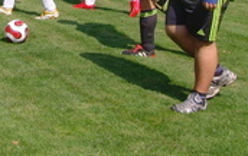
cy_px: -51
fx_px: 812
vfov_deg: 10.7
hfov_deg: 16.9
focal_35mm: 120
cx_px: -14
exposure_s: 1/250
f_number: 6.3
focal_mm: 6.6
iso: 80
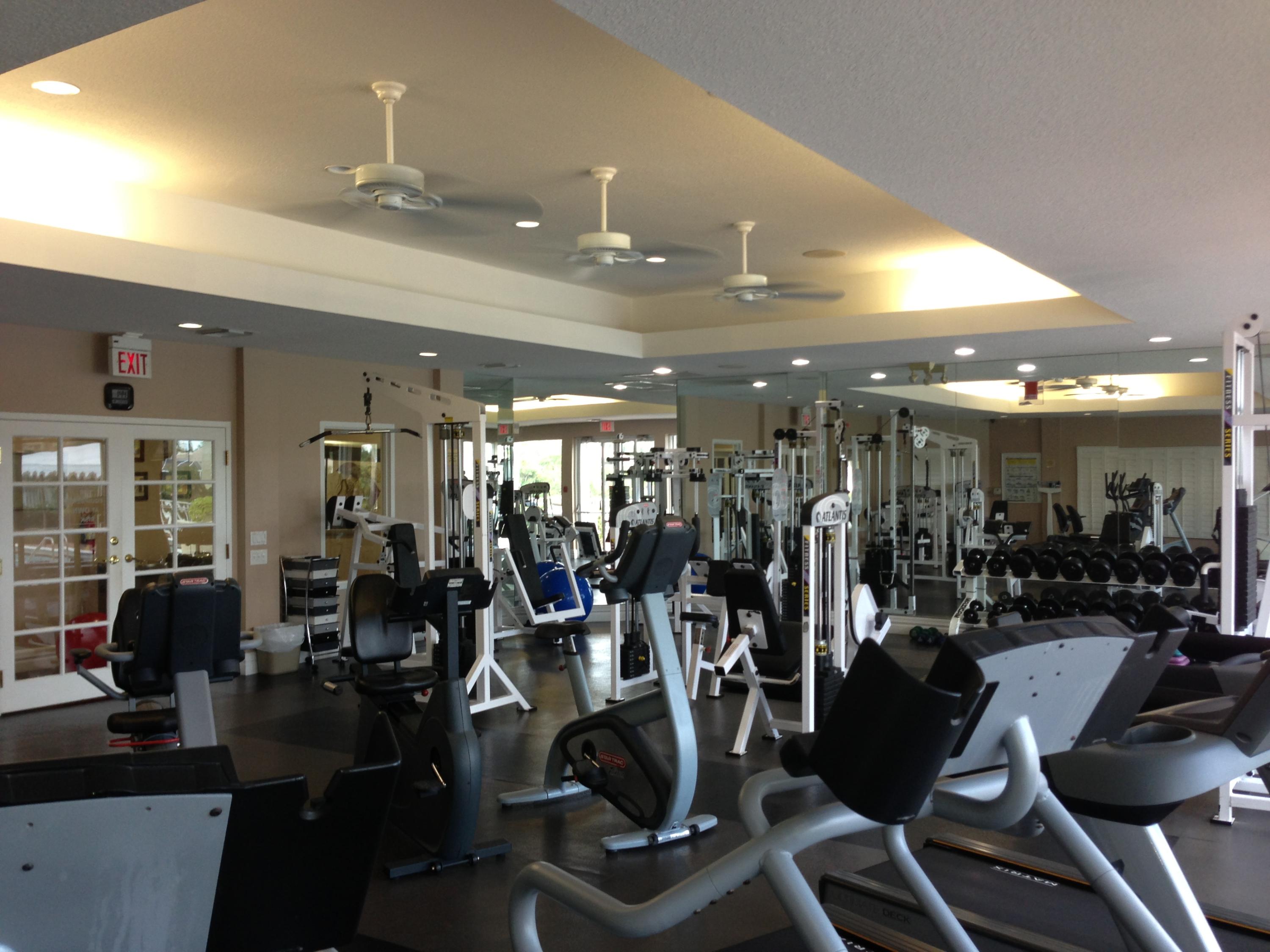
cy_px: 476
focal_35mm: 33
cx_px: 635
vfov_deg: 42.9
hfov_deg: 55.4
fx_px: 1211
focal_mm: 4.13
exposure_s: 1/20
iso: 64
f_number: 2.4
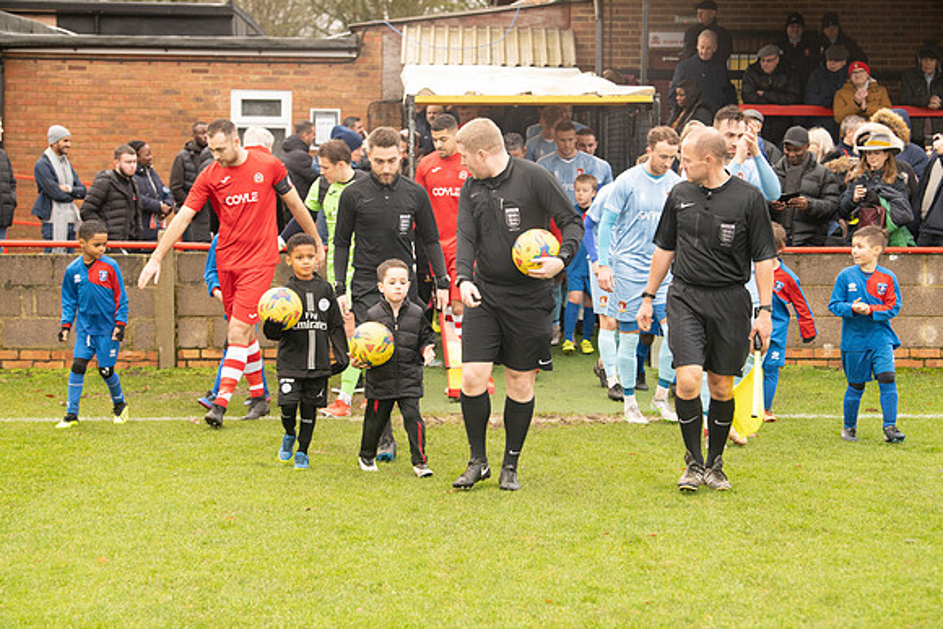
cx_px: 472
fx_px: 2253
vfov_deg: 15.9
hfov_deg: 23.6
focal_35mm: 86
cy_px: 314
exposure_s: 1/250
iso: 2000
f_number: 5
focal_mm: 86
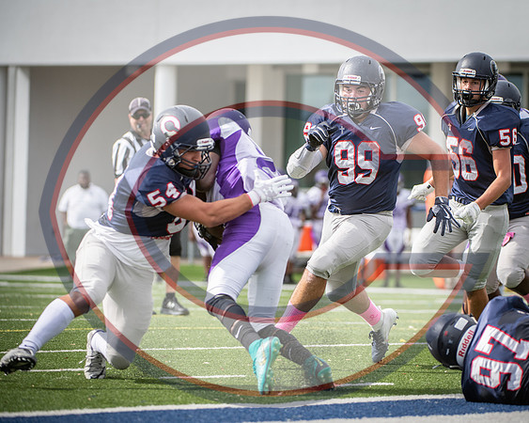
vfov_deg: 5.9
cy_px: 187
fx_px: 4130
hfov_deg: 7.3
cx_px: 358
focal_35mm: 264
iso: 100
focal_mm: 200
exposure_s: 1/1000
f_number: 4
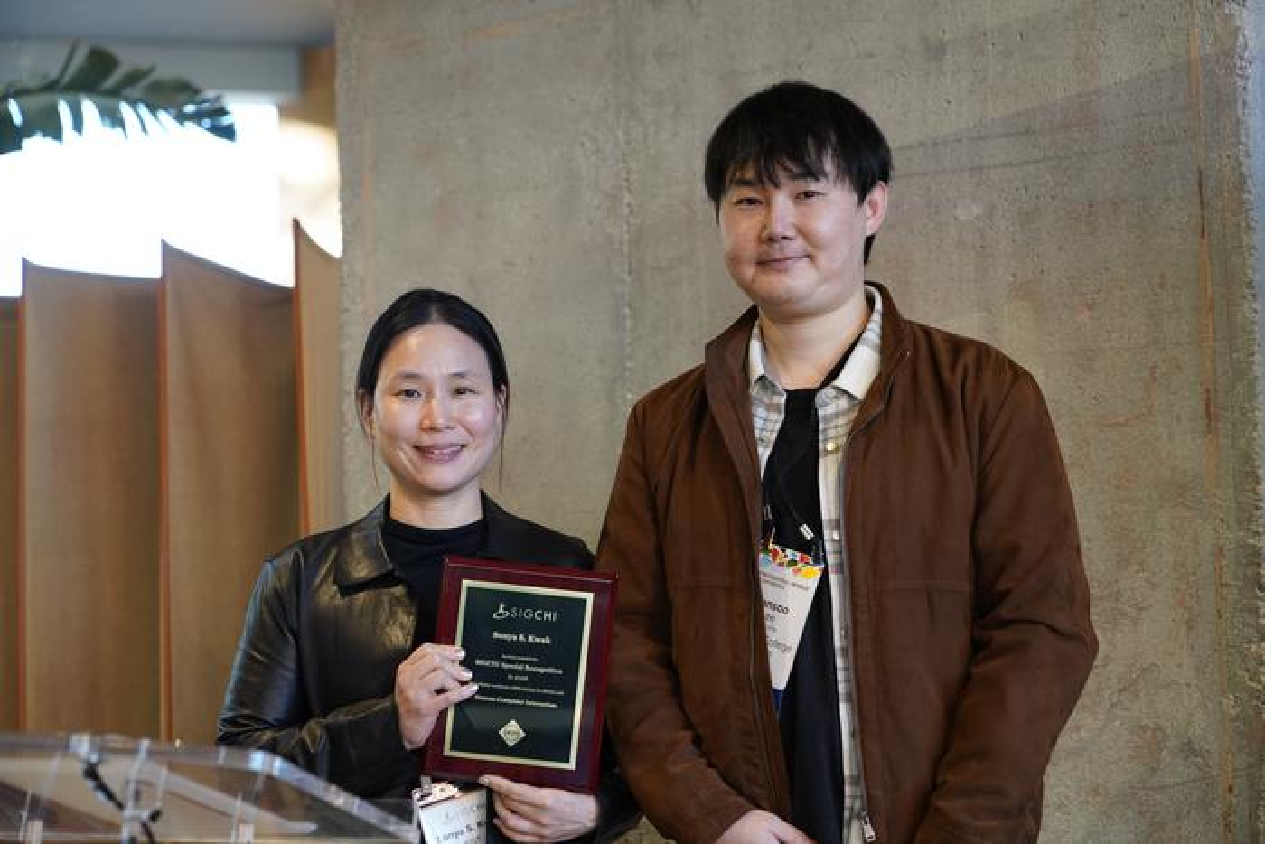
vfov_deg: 19.5
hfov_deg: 28.8
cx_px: 632
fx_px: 2460
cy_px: 422
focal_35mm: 70
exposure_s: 1/160
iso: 1000
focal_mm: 70
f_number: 2.8
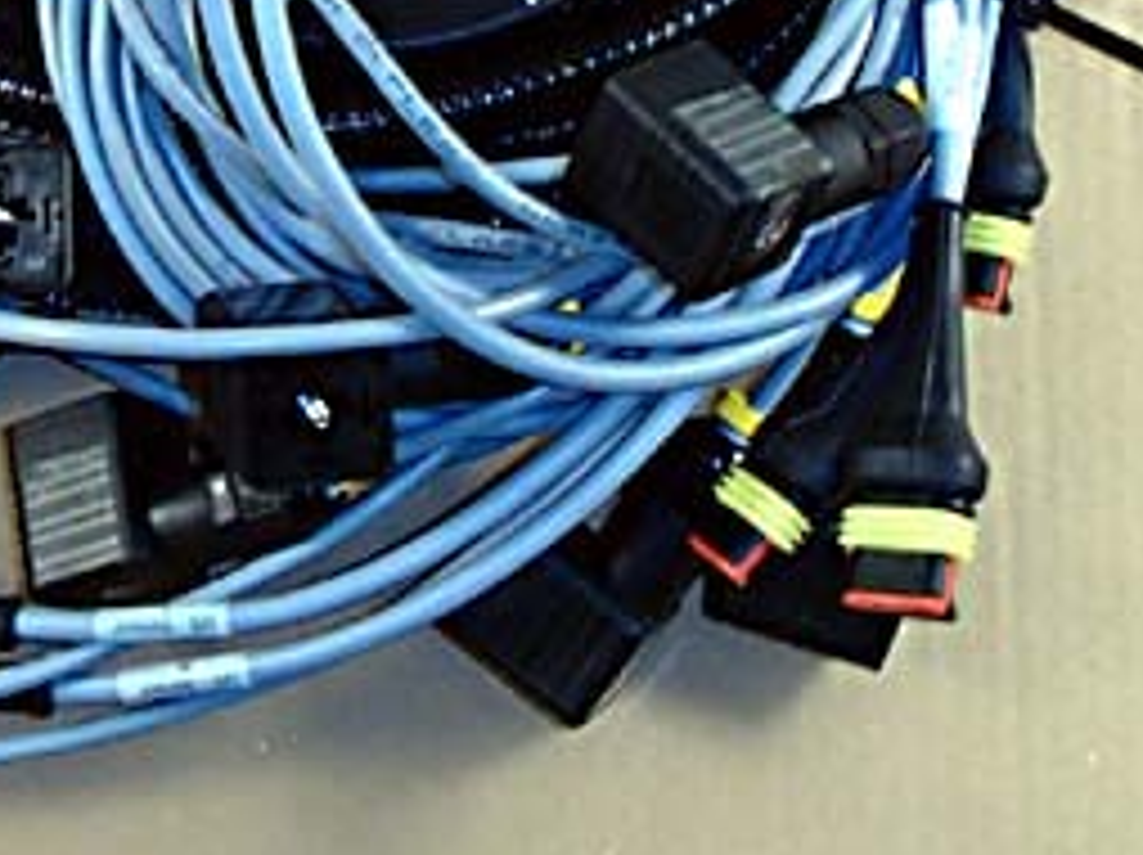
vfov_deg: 12.5
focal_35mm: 116
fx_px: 3827
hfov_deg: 16.8
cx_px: 153
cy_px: -140
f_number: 4.9
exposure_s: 1/50
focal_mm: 8.25
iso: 400
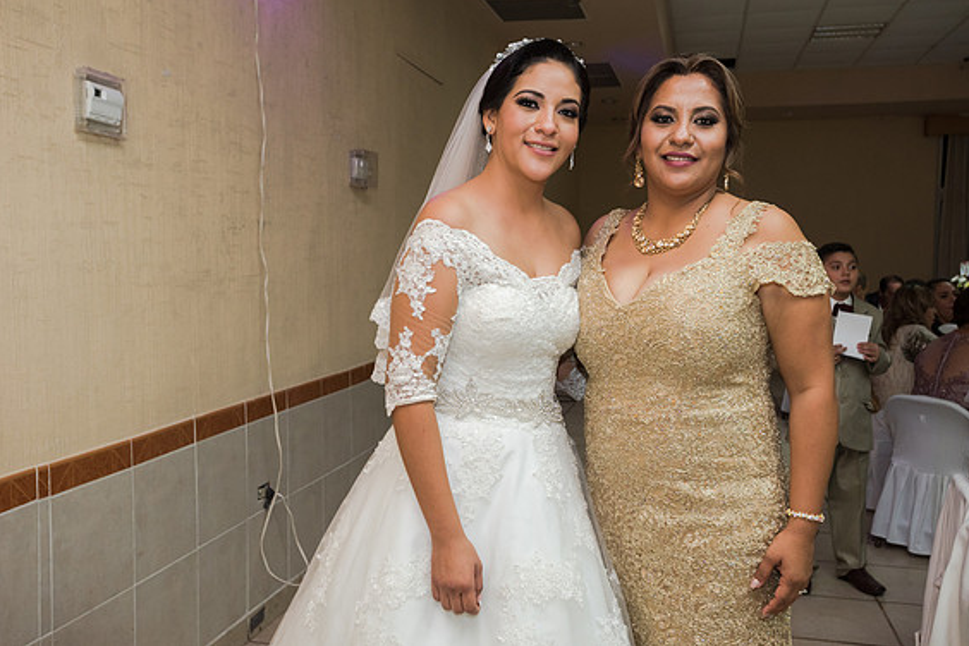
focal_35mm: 36
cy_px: 315
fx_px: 969
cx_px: 495
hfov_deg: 53.1
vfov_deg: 36.9
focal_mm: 35
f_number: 4
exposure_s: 1/100
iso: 1600
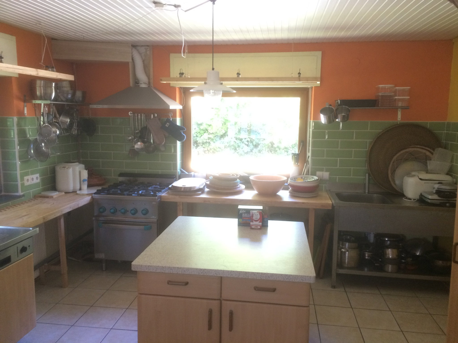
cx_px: 229
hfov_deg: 61.7
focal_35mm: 29
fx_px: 384
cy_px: 172
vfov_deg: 48.2
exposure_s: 1/33
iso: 200
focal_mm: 4.15
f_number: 2.2
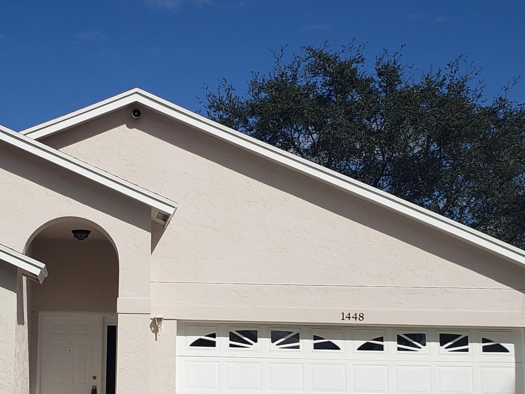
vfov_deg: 26.4
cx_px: 79
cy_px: 272
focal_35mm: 55
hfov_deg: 33.5
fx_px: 834
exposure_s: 1/4679
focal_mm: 4.3
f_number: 2.4
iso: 50
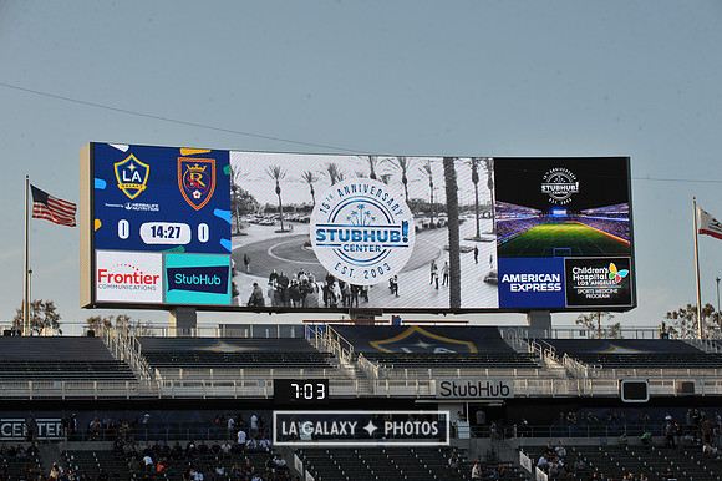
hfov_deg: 19.5
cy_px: 240
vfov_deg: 13.0
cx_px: 361
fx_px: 2105
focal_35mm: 105
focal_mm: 105
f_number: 11
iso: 400
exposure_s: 1/500
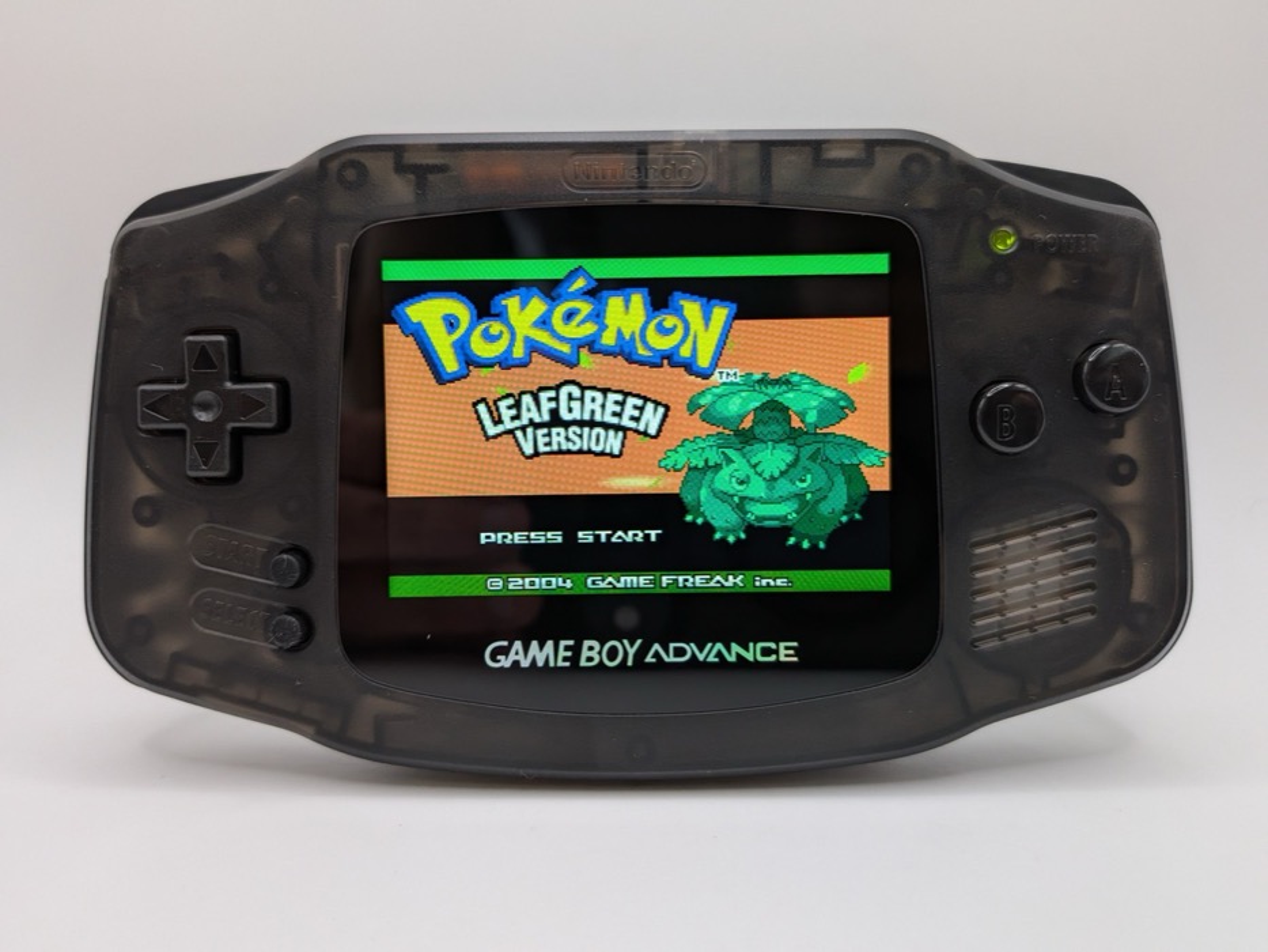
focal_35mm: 24
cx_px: 634
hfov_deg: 71.6
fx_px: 879
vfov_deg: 56.8
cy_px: 476
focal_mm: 4.53
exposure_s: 1/367
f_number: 1.7
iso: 408
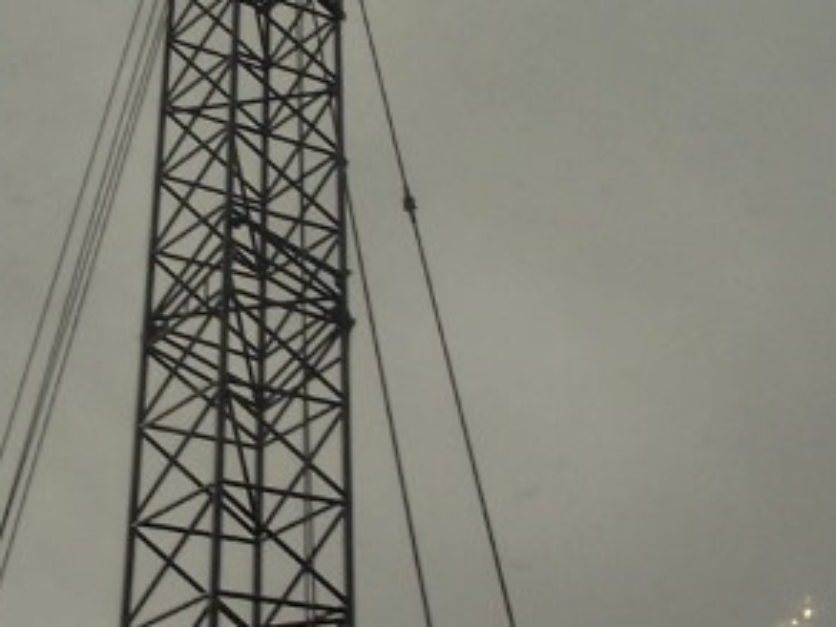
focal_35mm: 104
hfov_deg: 18.8
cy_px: 258
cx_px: 235
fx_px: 2512
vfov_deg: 14.2
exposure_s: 1/500
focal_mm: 6.3
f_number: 5.6
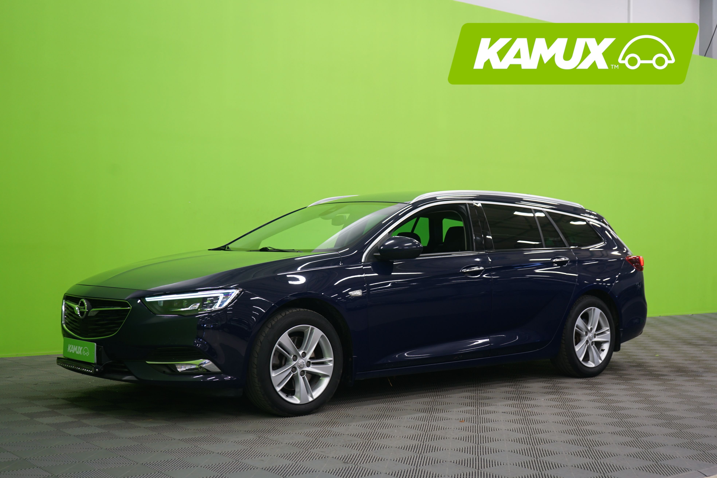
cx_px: 358
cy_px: 239
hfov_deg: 42.7
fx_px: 916
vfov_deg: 29.2
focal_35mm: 46
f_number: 5
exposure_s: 1/8
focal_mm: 46
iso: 400
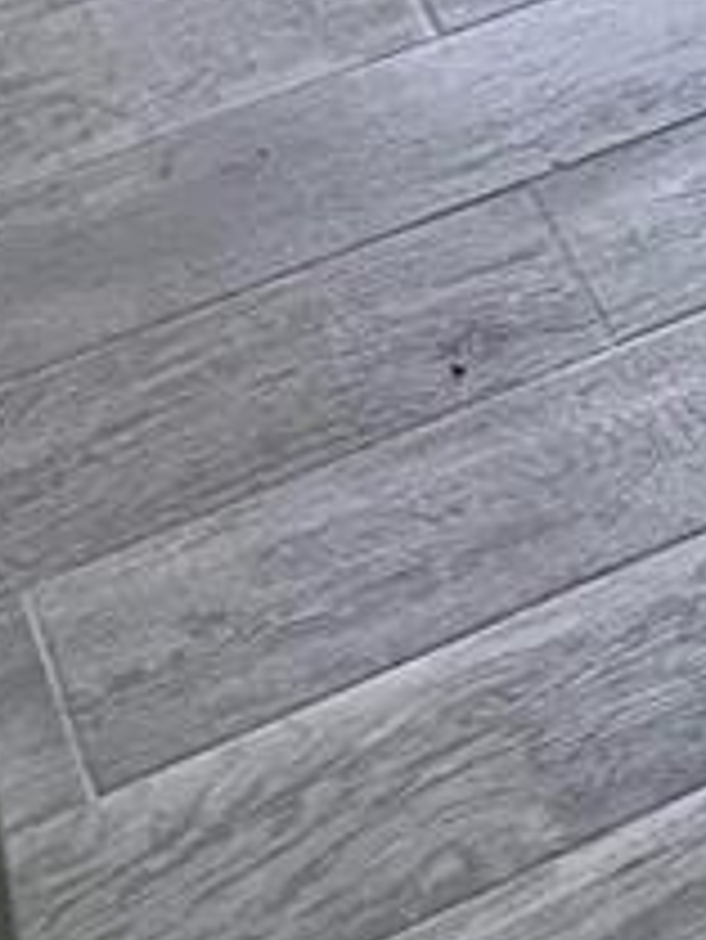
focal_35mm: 149
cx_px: 1812
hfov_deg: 8.8
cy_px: -1403
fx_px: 4048
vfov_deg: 10.9
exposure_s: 1/120
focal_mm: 4.25
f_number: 1.8
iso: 64
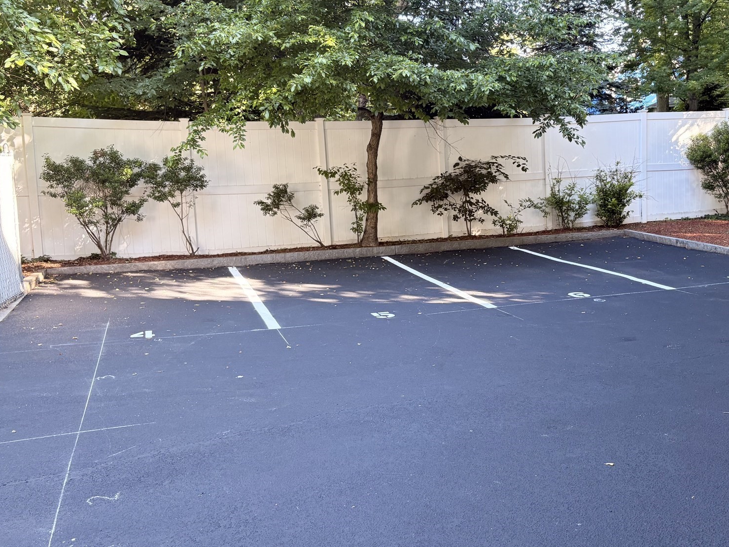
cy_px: 243
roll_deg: +2.1
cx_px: 462
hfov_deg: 50.8
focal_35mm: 36
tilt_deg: -6.0
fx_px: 758
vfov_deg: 39.6
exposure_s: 1/129
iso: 125
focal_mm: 5.96
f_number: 1.6
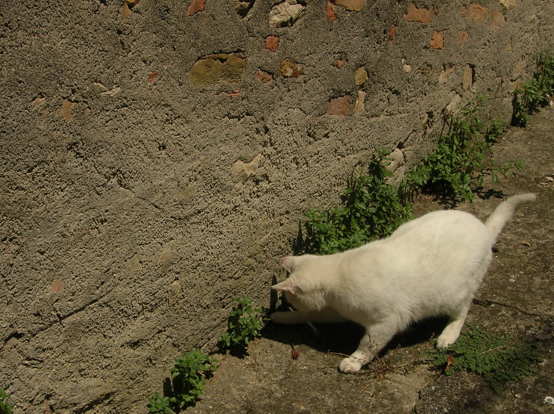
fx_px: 879
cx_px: 264
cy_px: 262
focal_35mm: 55
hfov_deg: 35.0
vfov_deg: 26.4
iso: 50
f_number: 5.2
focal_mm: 7
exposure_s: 1/1087
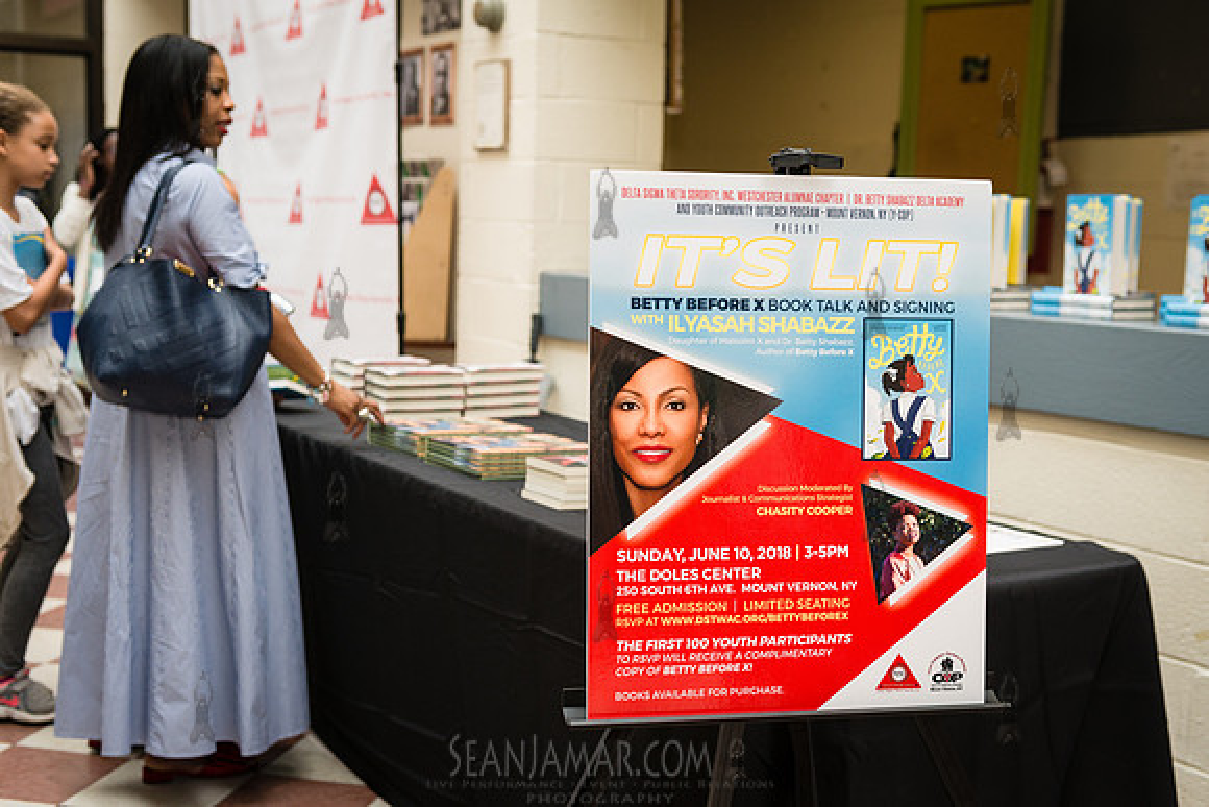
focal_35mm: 45
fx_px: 1512
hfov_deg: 43.6
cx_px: 604
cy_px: 404
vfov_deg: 29.9
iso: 500
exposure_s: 1/500
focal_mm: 45
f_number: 4
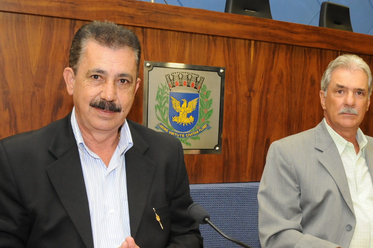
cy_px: 159
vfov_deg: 21.8
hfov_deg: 31.6
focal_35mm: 62
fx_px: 641
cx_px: 301
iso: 1250
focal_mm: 23
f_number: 8
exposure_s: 1/60
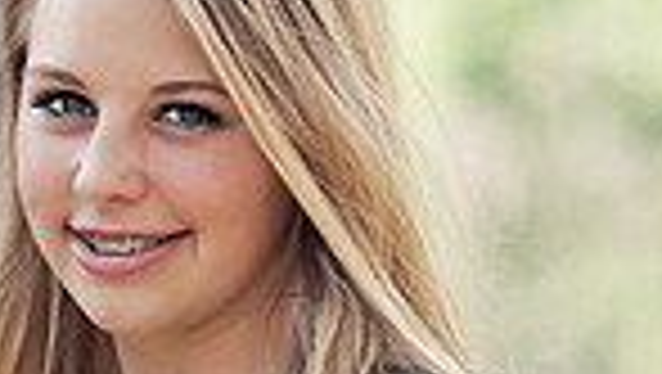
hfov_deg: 6.1
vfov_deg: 3.5
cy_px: 397
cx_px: -243
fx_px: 6149
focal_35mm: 350
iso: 200
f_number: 2
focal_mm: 85
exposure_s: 1/400
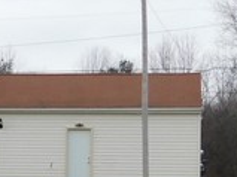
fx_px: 1587
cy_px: 165
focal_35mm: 232
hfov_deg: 8.0
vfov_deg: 6.4
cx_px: -304
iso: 125
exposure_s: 1/400
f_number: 3.5
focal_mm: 6.3
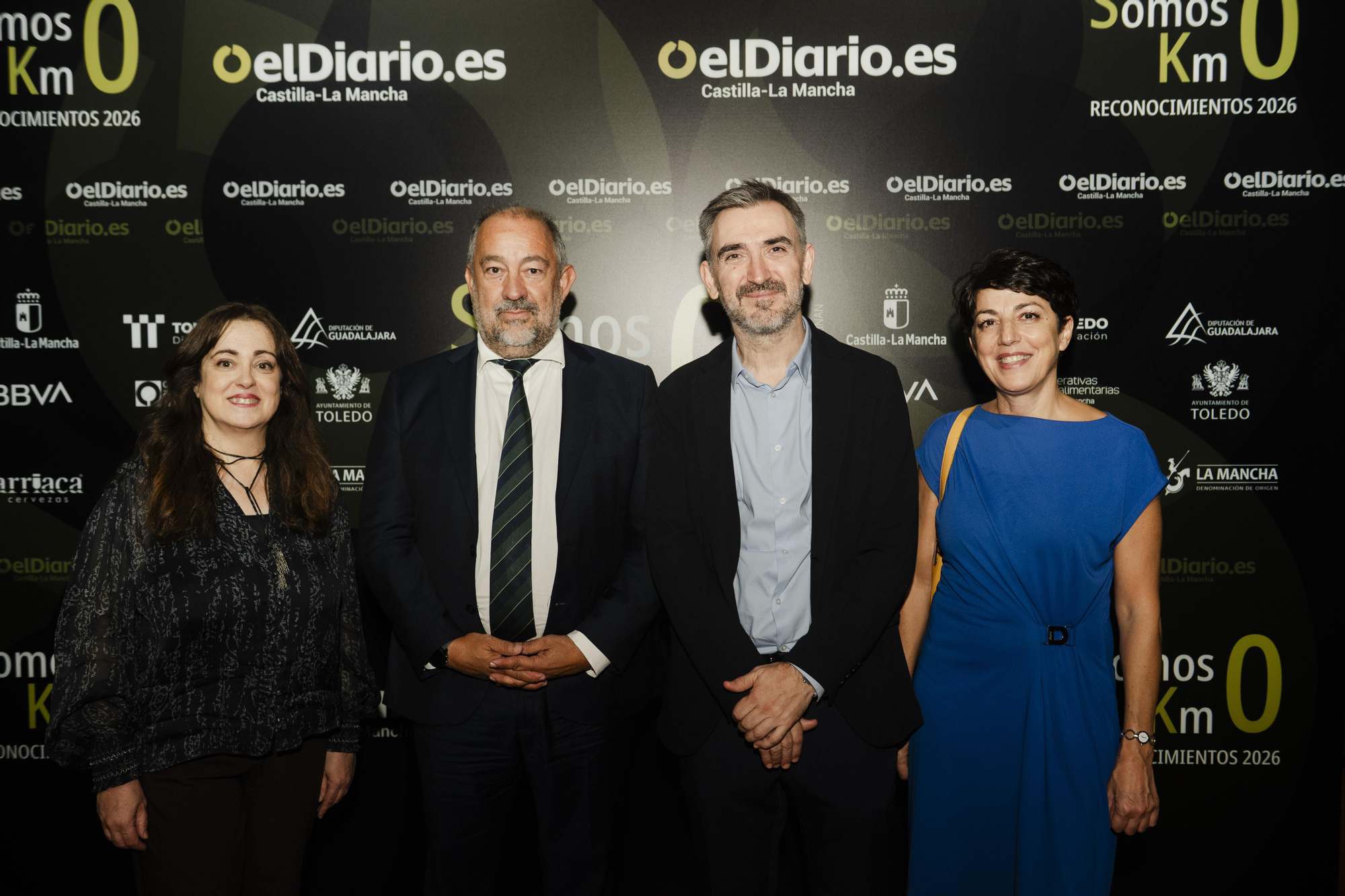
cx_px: 672
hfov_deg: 58.7
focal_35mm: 32
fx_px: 1195
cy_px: 448
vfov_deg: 41.1
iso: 800
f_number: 4
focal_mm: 32
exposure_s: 1/160
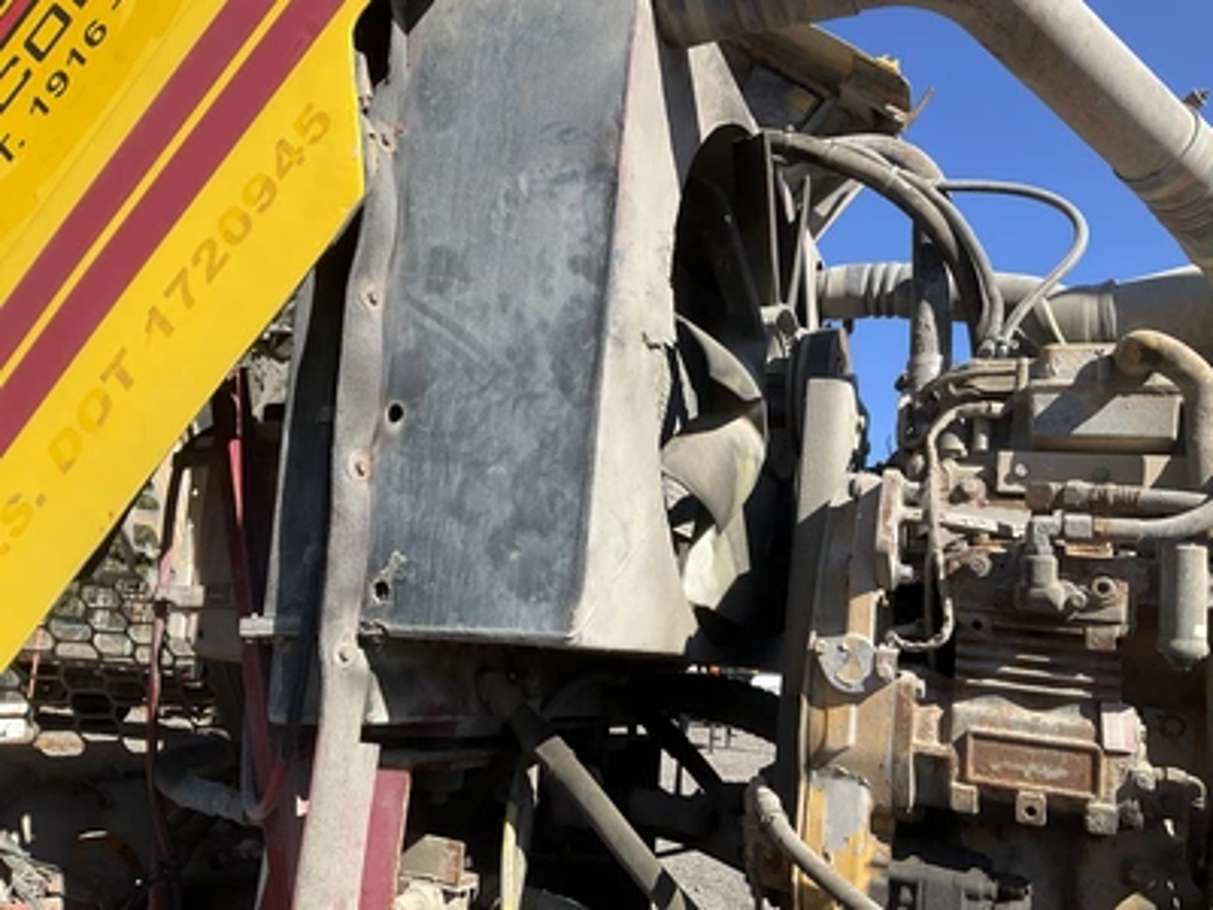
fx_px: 1016
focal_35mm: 29
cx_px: 606
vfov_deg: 48.2
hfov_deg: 61.7
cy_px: 455
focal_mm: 3
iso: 25
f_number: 1.8
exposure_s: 1/1144
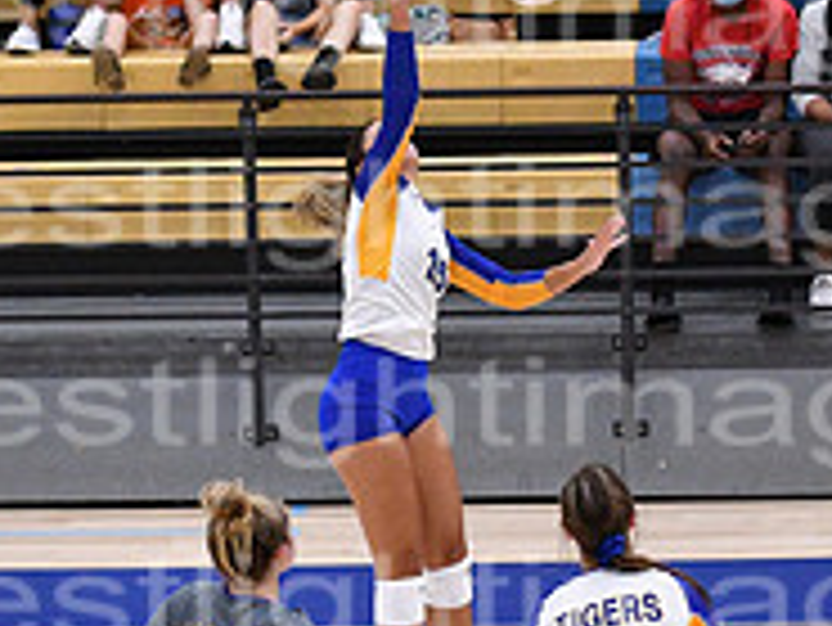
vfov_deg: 4.7
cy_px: 511
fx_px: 7624
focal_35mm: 317
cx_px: 454
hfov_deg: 6.2
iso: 6400
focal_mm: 70
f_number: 3.2
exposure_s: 1/1000
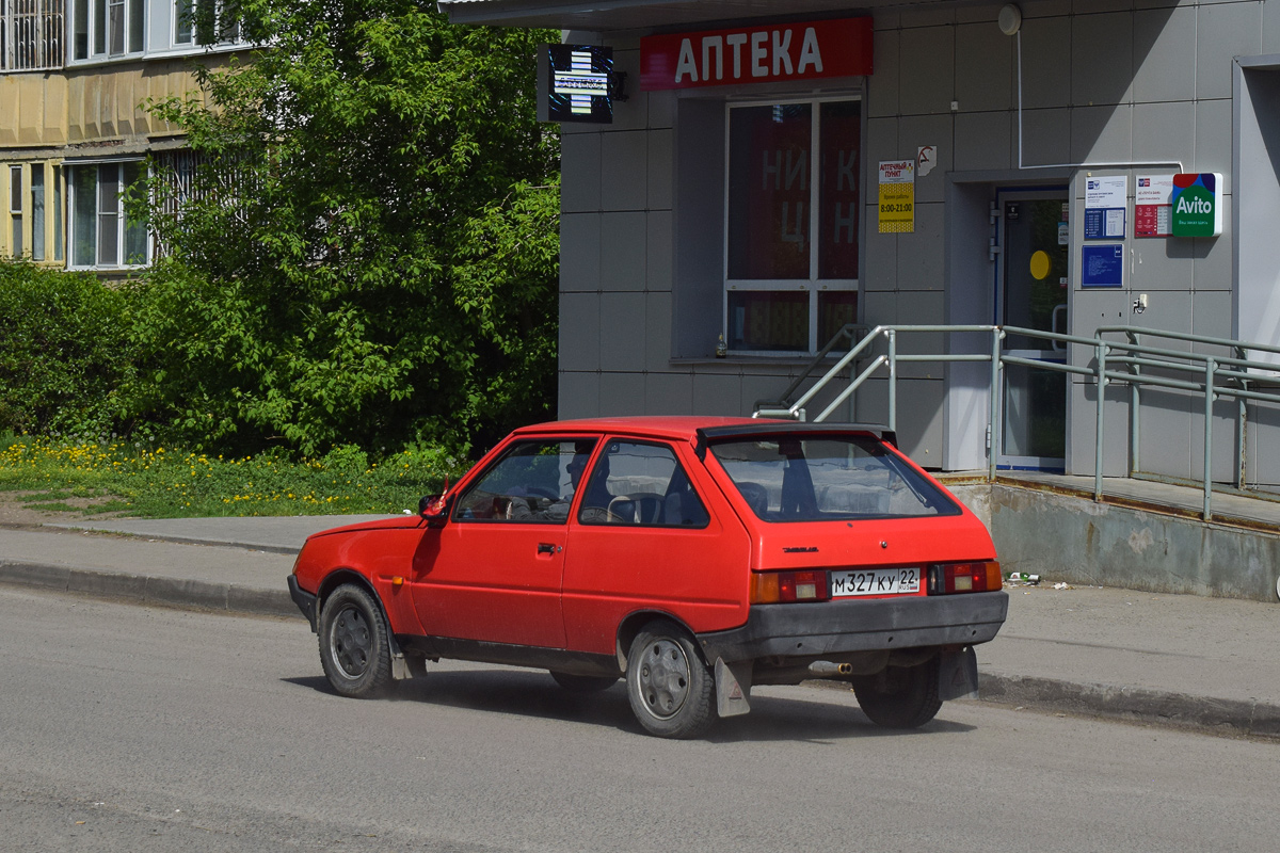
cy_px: 426
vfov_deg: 16.6
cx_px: 640
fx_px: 2933
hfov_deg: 24.6
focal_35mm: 82
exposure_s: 1/1250
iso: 200
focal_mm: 55
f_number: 7.1
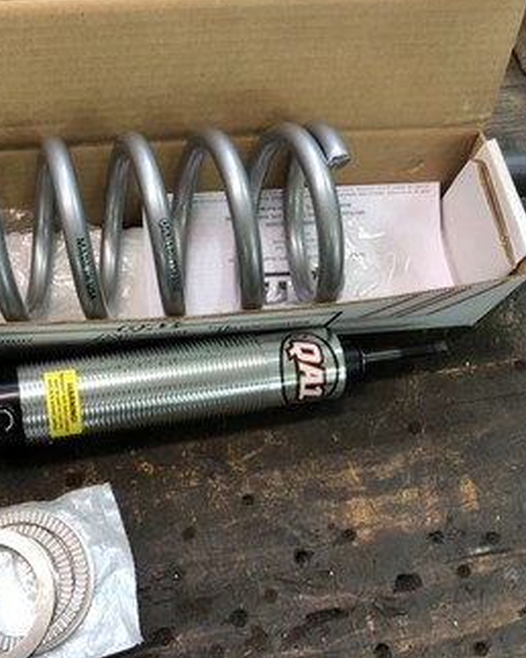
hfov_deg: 38.2
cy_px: 333
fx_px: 740
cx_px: 134
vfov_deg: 48.0
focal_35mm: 38
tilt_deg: -64.0
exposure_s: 1/17
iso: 40
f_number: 1.8
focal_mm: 4
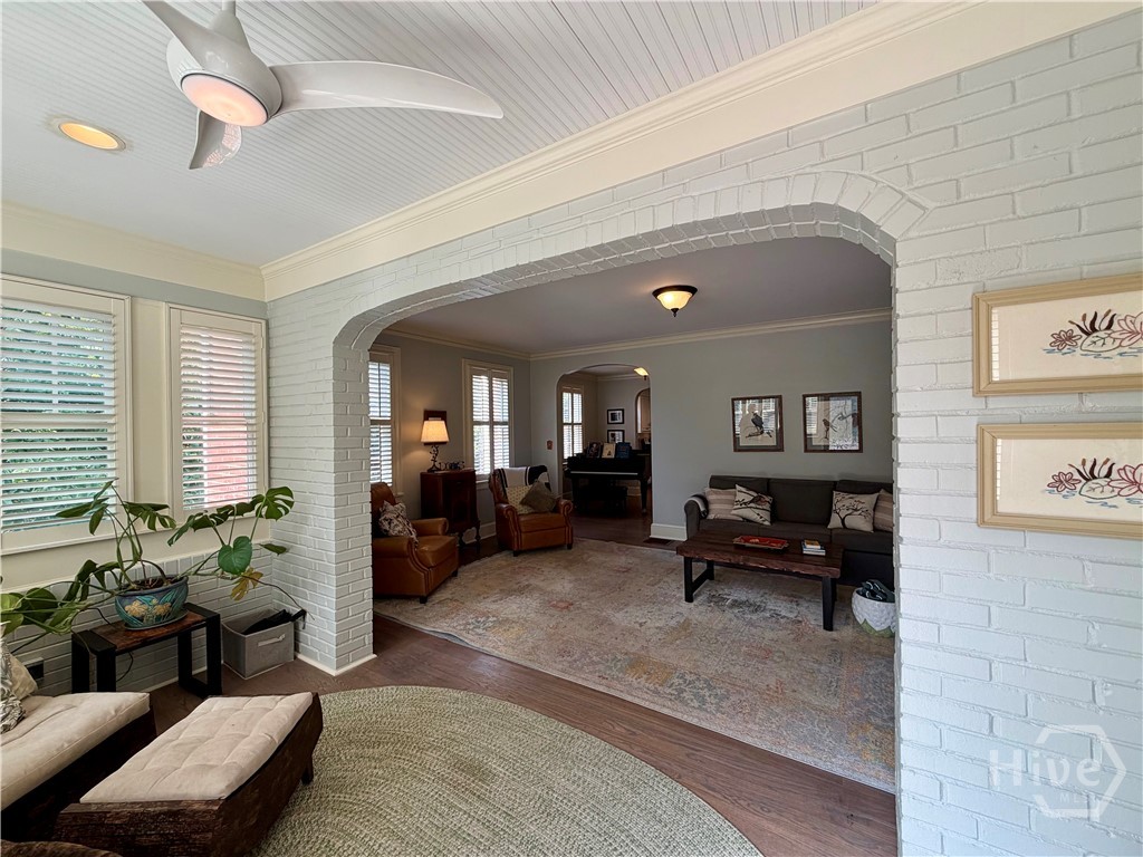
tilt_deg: +0.5
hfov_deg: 102.1
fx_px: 462
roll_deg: +0.6
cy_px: 428
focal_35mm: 14
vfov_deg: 85.7
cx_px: 572
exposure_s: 1/120
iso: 50
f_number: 2.2
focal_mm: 2.22
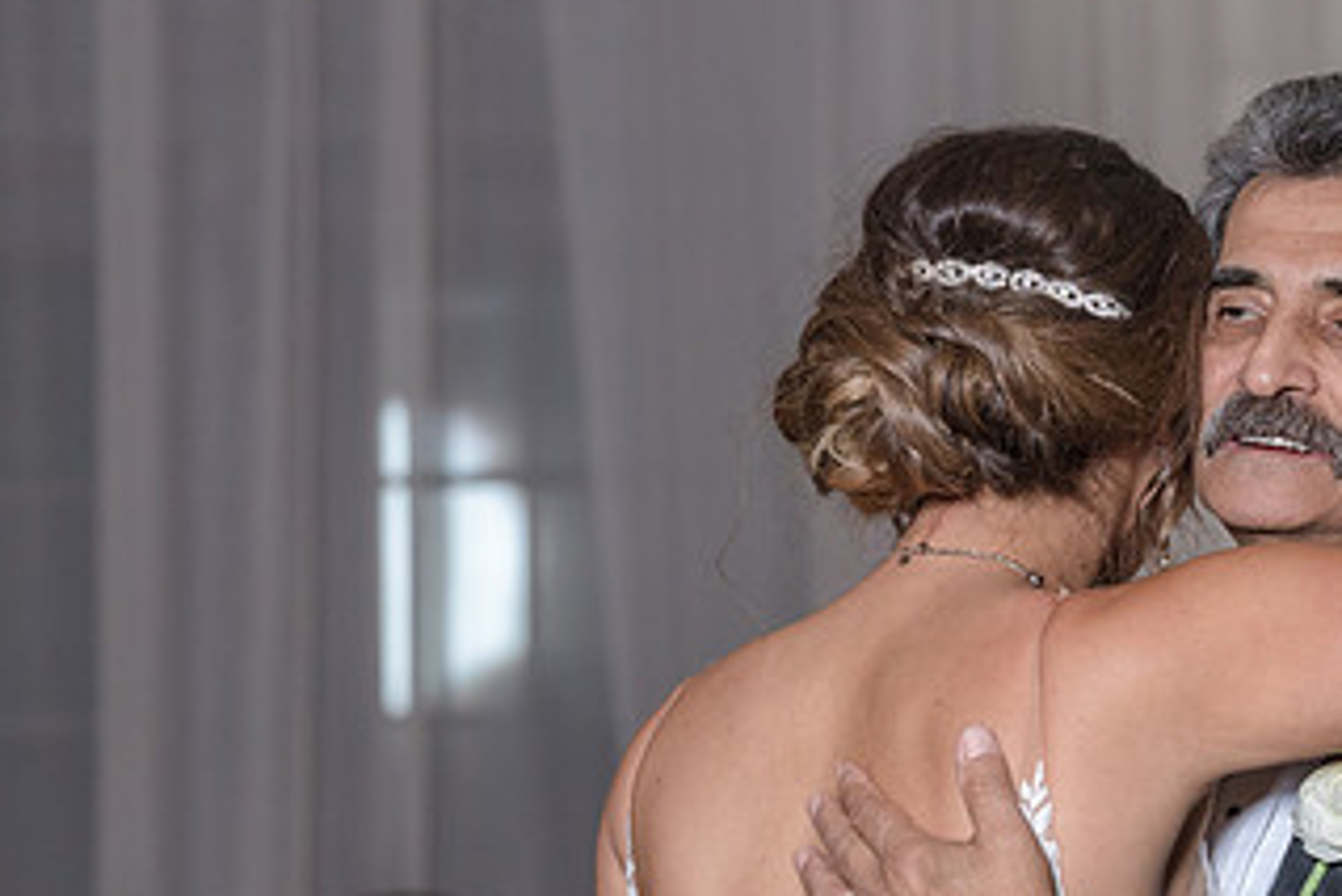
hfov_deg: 8.2
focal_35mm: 250
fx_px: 9323
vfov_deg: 5.5
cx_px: 1100
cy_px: 816
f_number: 5.6
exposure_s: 1/100
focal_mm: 118
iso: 2000
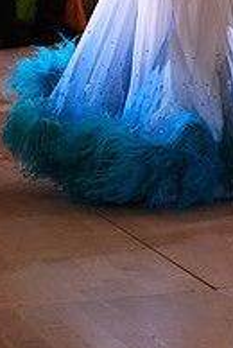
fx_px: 2109
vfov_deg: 9.2
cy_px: -147
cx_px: 300
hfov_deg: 6.3
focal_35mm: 218
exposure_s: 1/320
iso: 3200
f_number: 4
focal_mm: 73
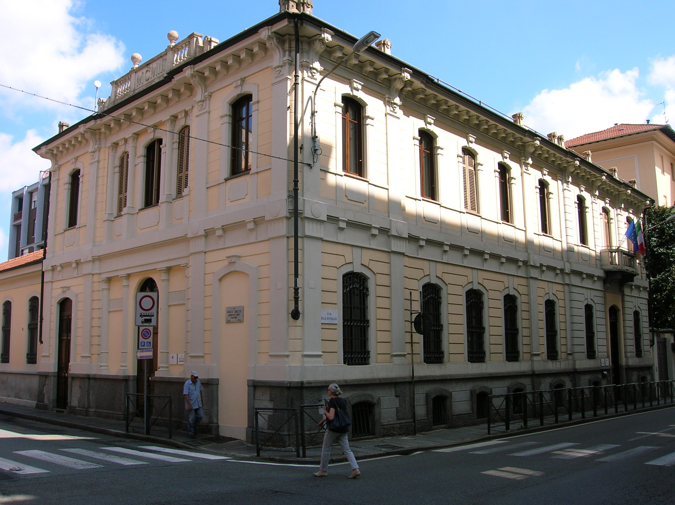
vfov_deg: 41.7
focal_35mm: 34
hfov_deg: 54.0
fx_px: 662
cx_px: 338
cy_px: 252
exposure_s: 1/210
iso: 50
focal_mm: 5.7
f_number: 4.9
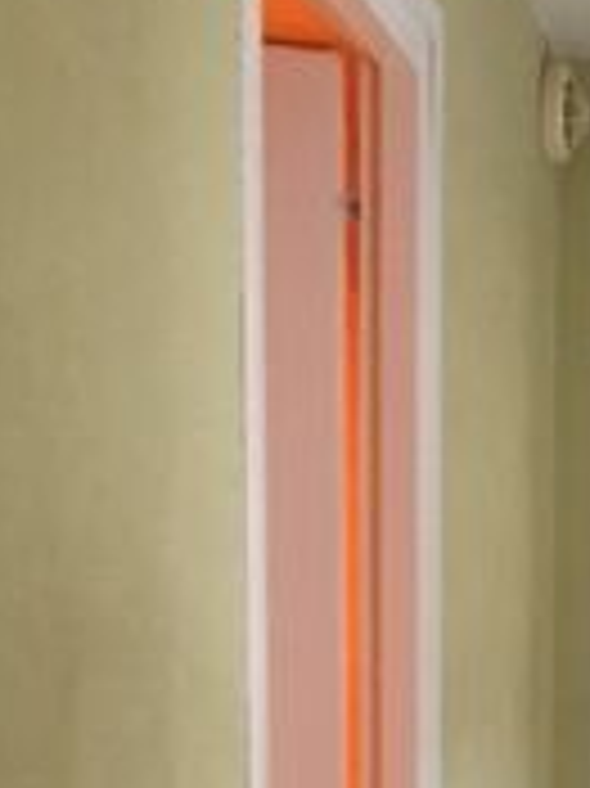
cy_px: 1085
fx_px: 2412
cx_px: 914
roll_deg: -1.9
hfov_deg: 13.1
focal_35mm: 106
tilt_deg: -9.0
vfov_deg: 17.2
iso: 160
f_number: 2.2
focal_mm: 4.15
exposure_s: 1/33
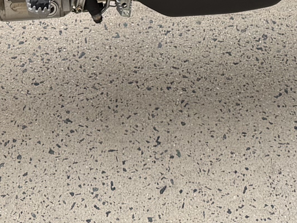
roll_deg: +1.0
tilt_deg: -28.4
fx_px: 1098
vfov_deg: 10.3
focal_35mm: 128
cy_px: -274
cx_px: 96
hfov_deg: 15.4
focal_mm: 6.76
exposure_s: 1/909
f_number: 1.78
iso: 80
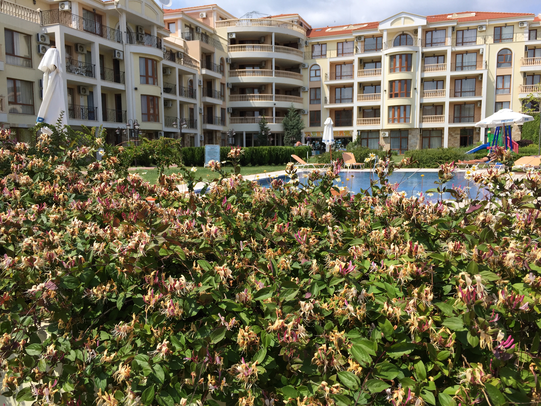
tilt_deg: -6.6
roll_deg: +0.5
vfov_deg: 48.2
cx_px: 270
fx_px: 453
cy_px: 203
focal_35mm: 29
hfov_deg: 61.7
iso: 32
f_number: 2.2
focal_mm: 4.15
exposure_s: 1/1883
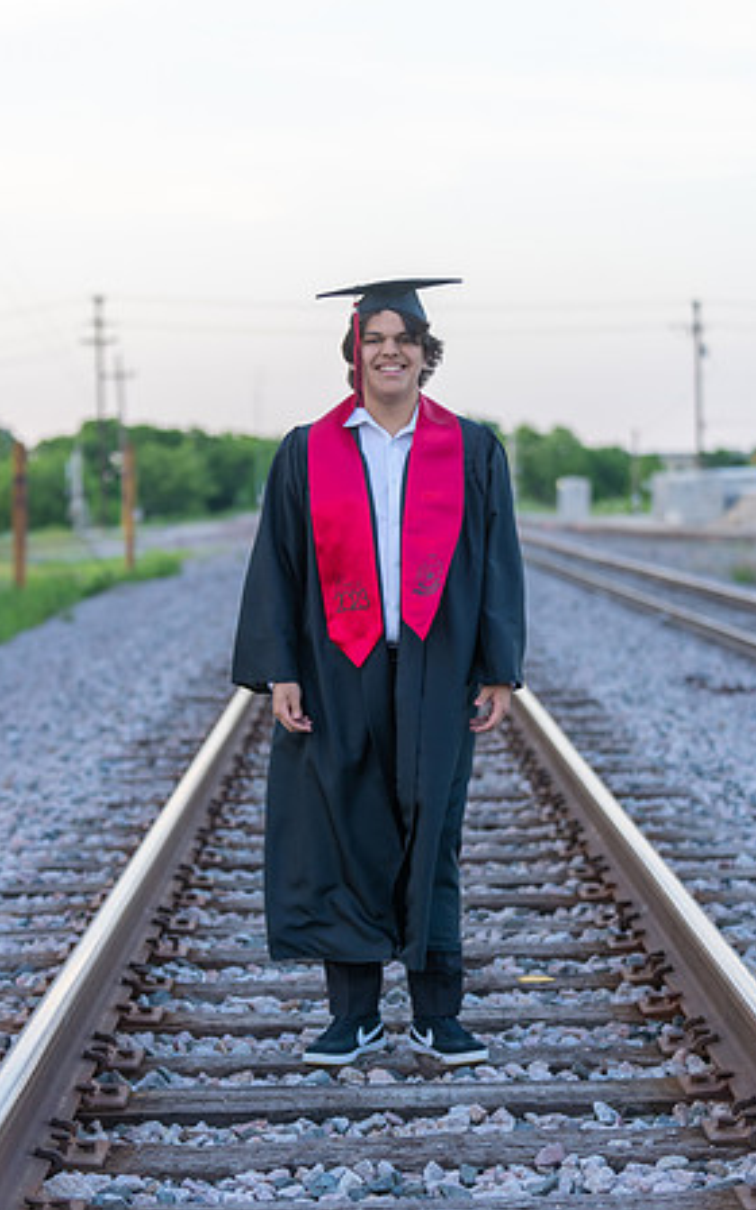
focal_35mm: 84
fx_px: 2769
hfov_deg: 15.5
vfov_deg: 24.6
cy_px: 605
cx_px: 378
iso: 640
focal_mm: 82
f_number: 2.8
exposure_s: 1/320
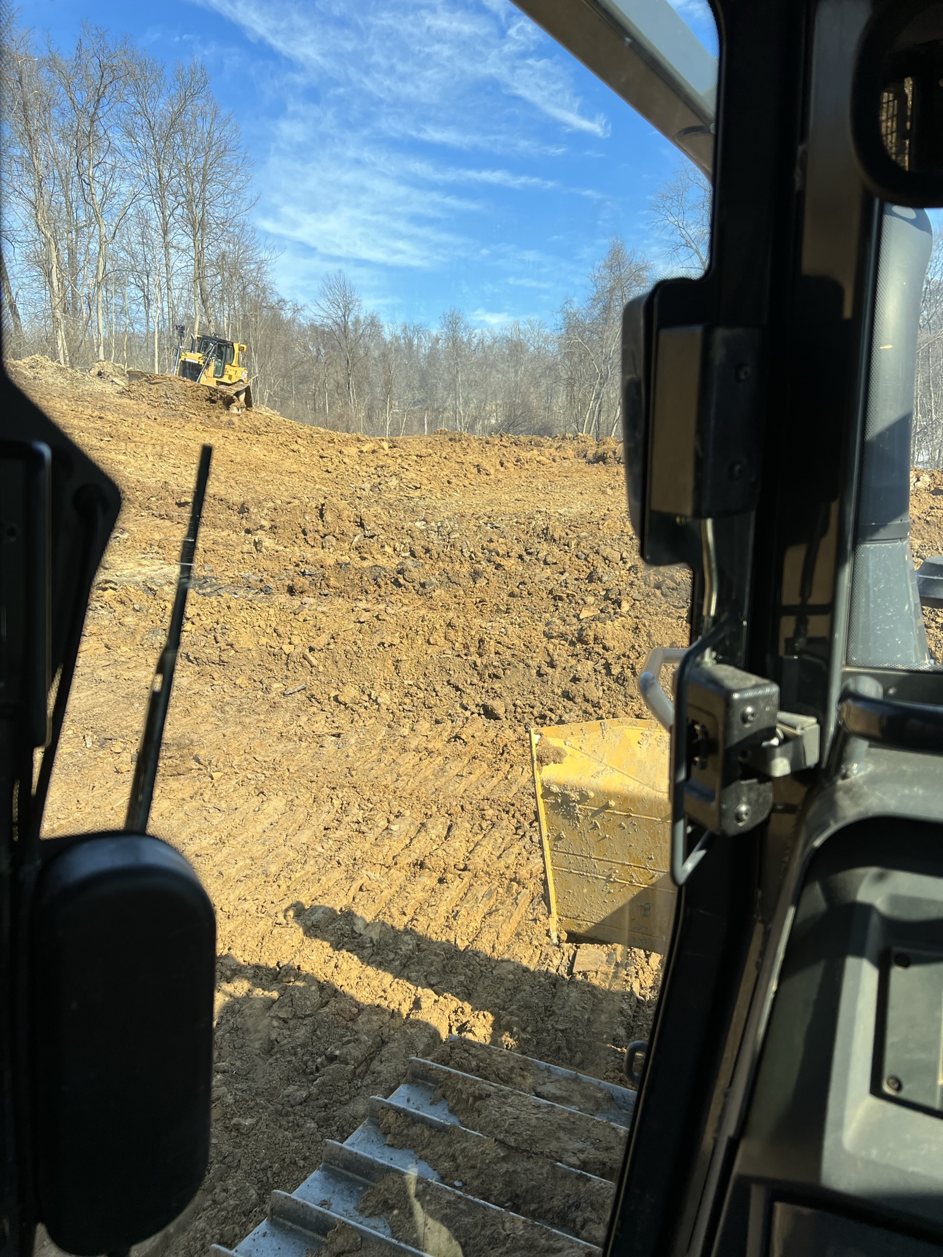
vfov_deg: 67.3
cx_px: 472
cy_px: 628
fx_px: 944
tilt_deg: -7.3
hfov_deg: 53.1
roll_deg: +0.7
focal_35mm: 26
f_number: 1.5
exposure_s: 1/1838
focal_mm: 5.7
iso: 50
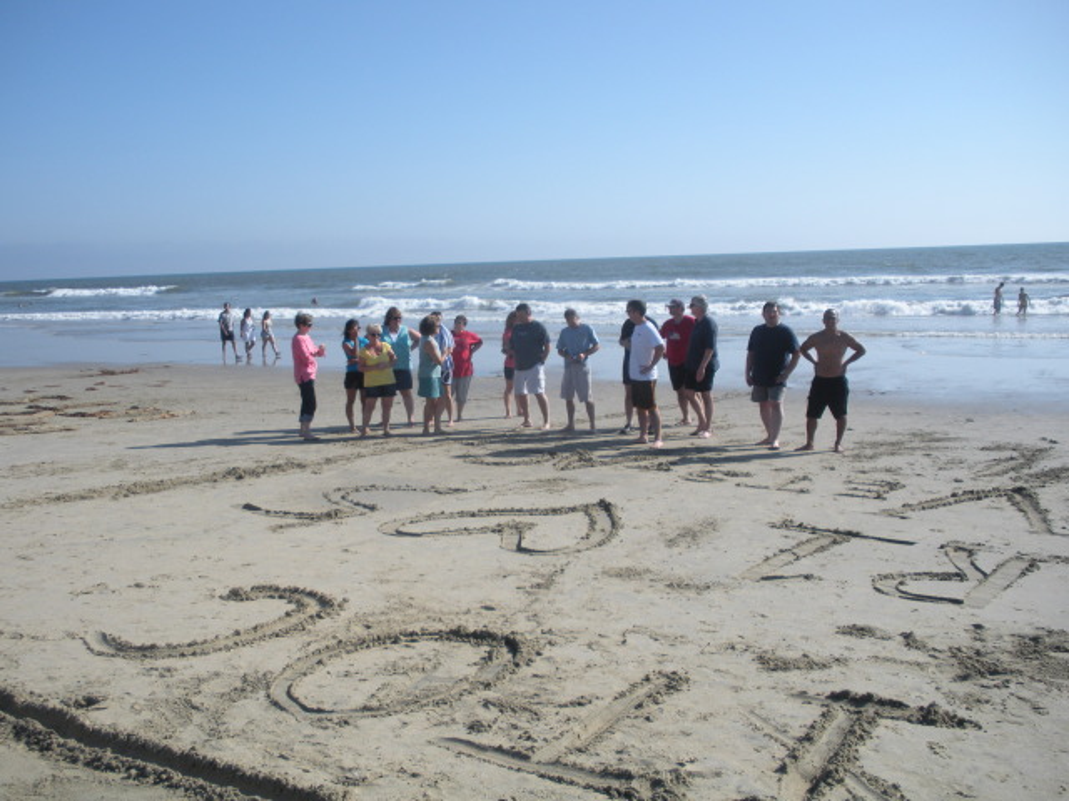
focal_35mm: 36
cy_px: 400
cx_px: 534
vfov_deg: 39.7
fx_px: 1112
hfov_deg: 51.4
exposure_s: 1/833
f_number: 3.5
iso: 64
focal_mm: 6.3
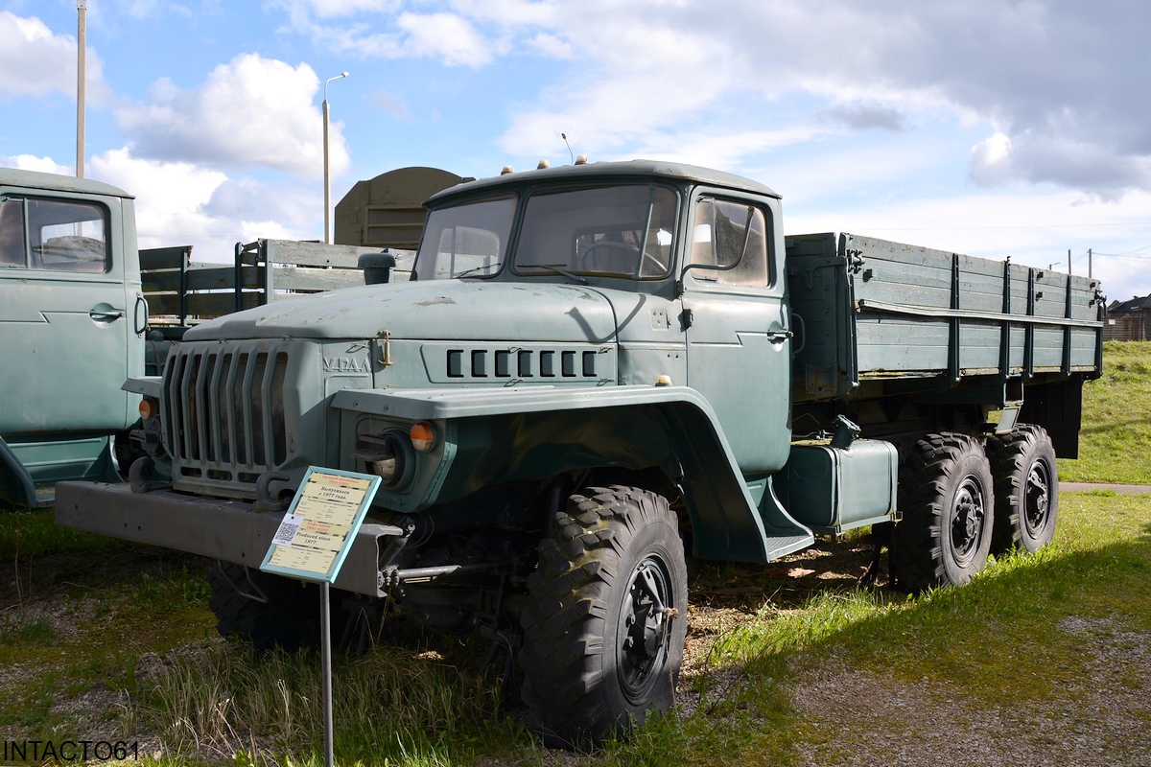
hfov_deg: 57.2
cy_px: 384
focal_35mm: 33
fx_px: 1055
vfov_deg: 40.0
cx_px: 576
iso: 125
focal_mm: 22
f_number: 8
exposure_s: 1/250
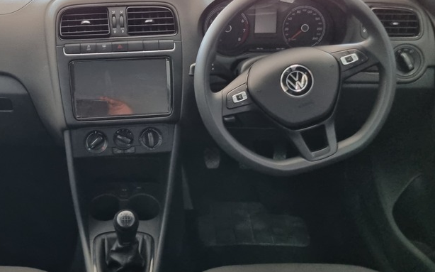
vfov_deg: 27.9
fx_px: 545
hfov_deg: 42.6
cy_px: 112
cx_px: 130
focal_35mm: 46
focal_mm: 5.4
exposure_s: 1/50
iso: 250
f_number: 1.8
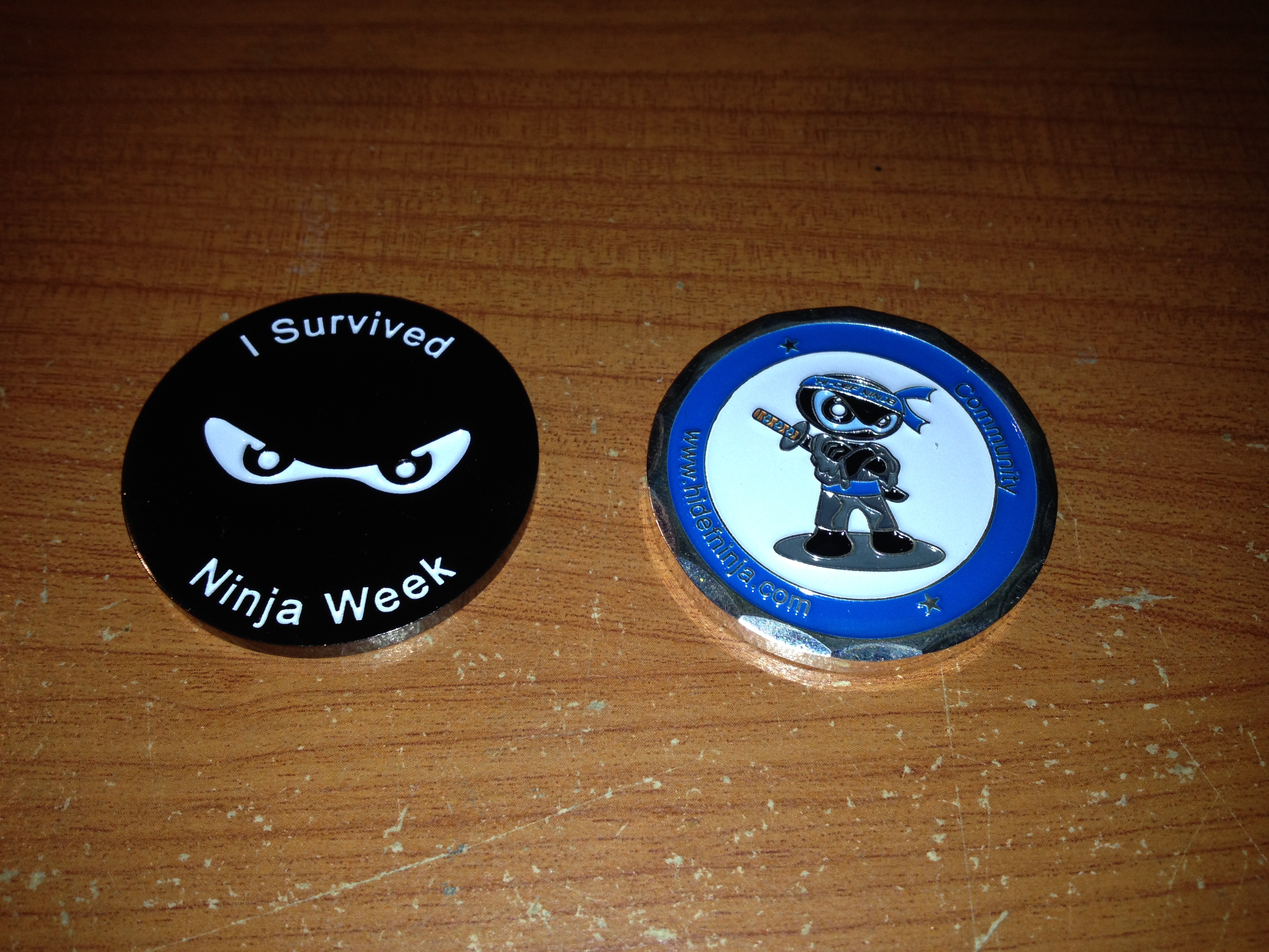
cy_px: 476
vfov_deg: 40.7
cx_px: 634
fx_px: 1283
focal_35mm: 35
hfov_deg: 52.6
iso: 50
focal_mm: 4.28
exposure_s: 1/155
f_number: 2.4
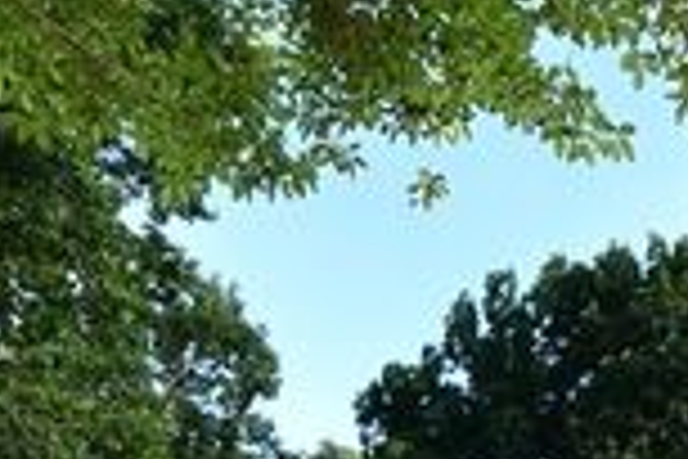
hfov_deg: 37.9
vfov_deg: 21.8
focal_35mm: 49
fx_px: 936
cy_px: 729
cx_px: 607
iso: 800
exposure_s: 1/60
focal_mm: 10
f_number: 20
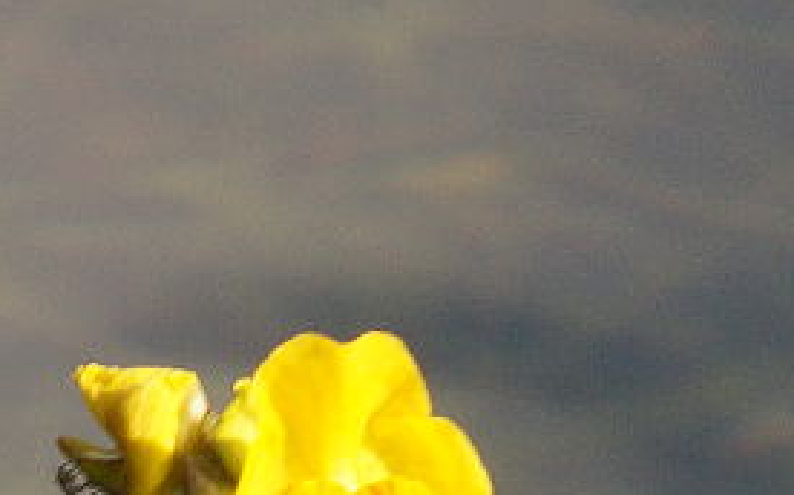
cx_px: 426
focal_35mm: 665
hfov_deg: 3.2
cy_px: 1079
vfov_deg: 2.0
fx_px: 14378
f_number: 9
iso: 250
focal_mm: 100
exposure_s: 1/160
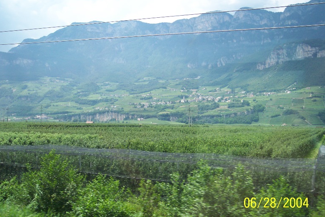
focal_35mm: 41
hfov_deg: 47.4
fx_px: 370
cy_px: 108
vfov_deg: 32.6
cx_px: 157
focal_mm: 8
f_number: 2.8
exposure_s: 1/500
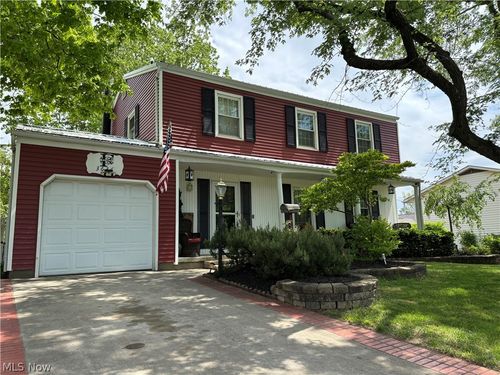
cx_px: 250
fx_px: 376
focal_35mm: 26
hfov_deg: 67.3
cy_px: 188
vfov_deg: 53.1
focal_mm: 5.96
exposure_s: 1/1721
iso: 50
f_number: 1.6
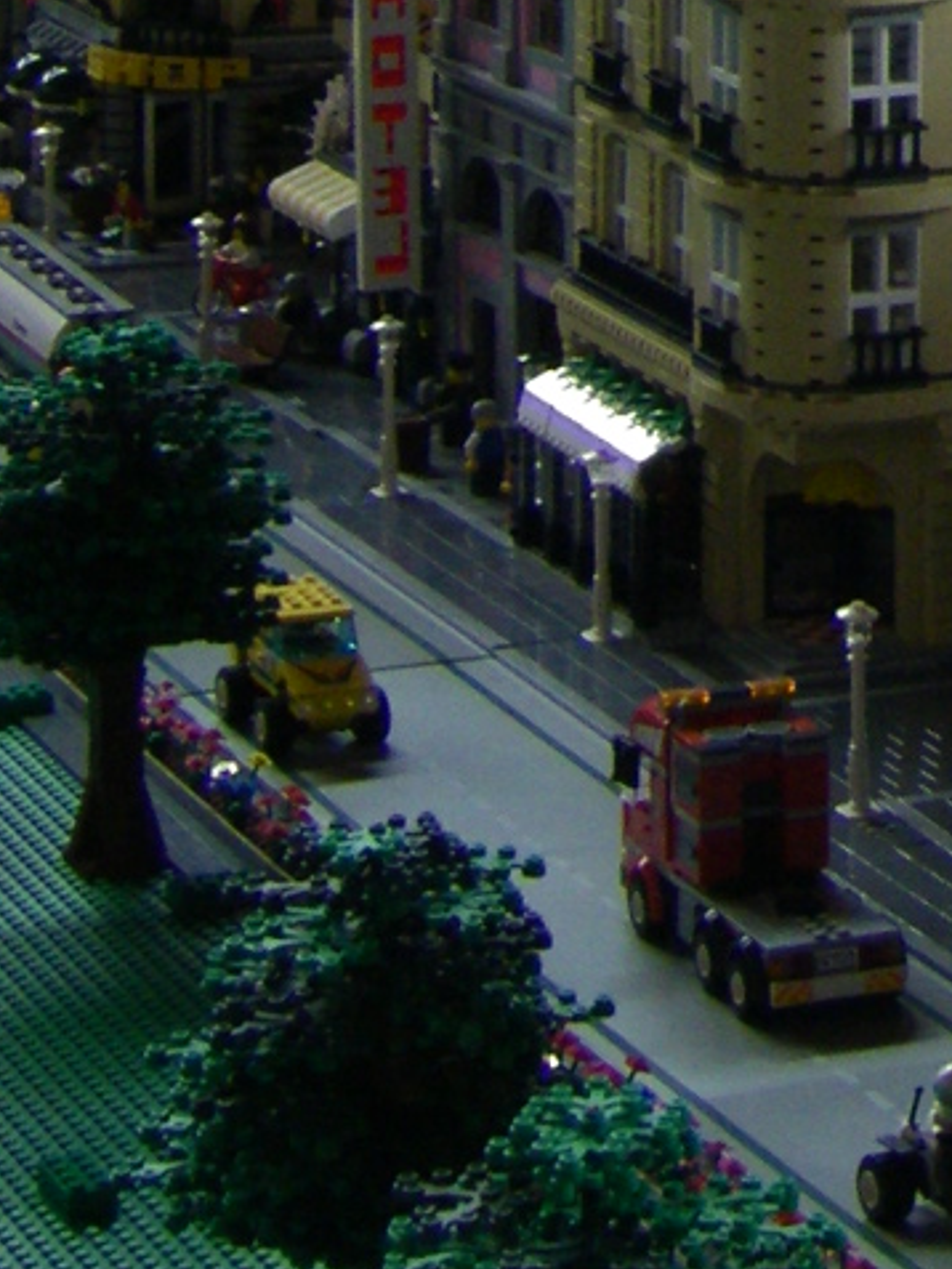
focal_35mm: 163
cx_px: 1726
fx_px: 5974
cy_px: -766
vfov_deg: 11.5
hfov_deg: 8.7
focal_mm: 6.3
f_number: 3.5
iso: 160
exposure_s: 1/50
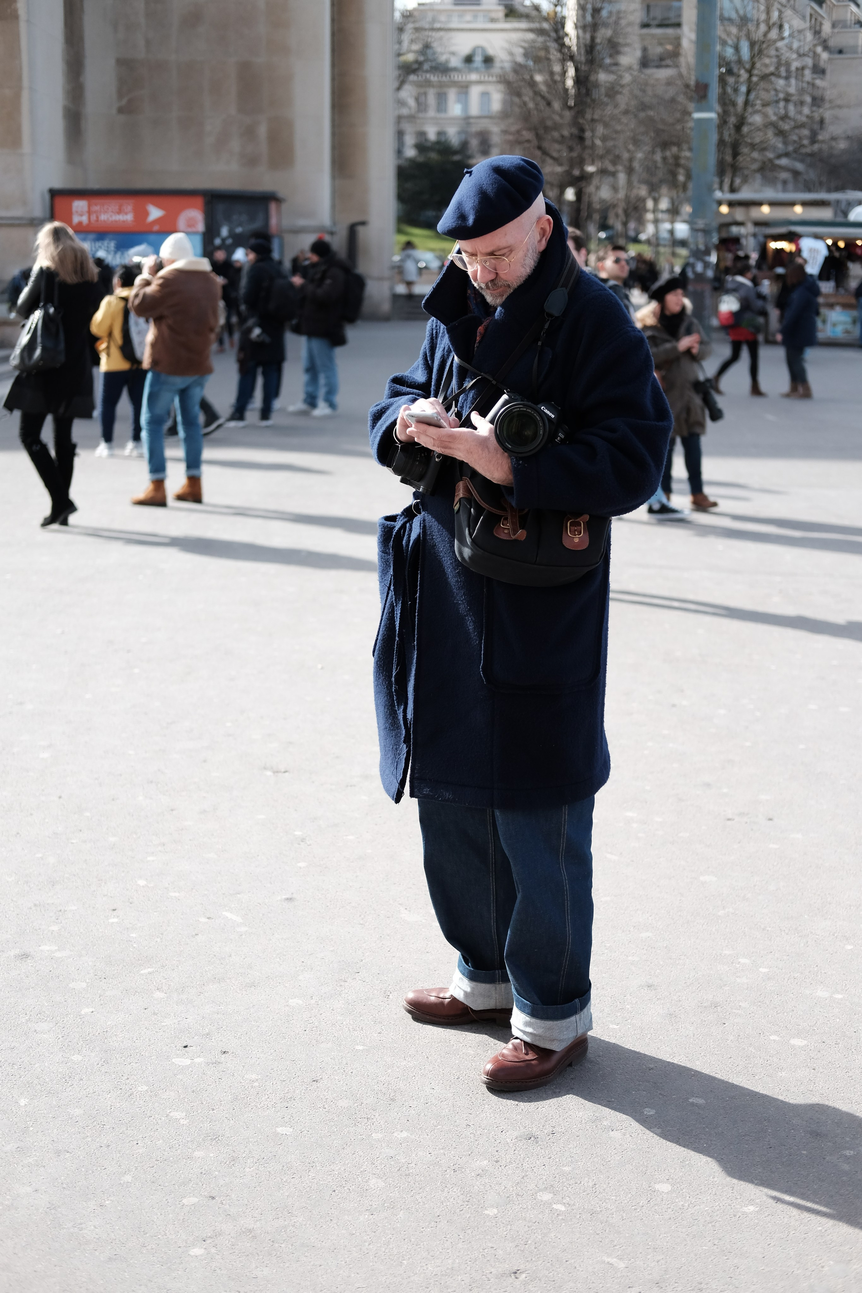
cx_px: 431
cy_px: 646
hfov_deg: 25.5
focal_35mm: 53
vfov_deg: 37.5
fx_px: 1903
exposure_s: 1/4000
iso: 320
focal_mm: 35
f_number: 2
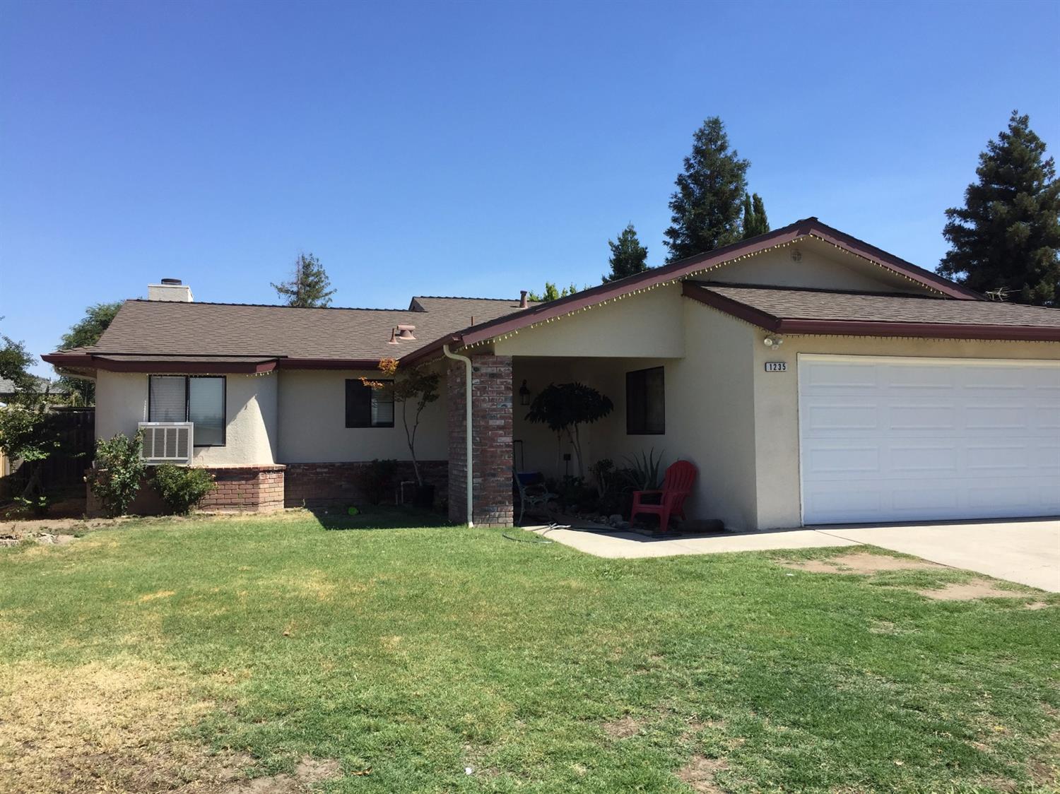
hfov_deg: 61.7
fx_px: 888
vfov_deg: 48.2
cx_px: 530
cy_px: 397
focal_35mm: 29
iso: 32
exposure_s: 1/1522
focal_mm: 4.15
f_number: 2.2
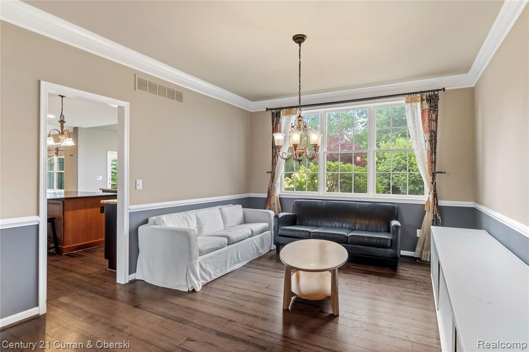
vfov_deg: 64.5
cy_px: 176
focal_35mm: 19
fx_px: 279
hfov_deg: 86.9
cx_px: 264
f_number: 7.1
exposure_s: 1/2
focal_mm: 12.6
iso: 1250
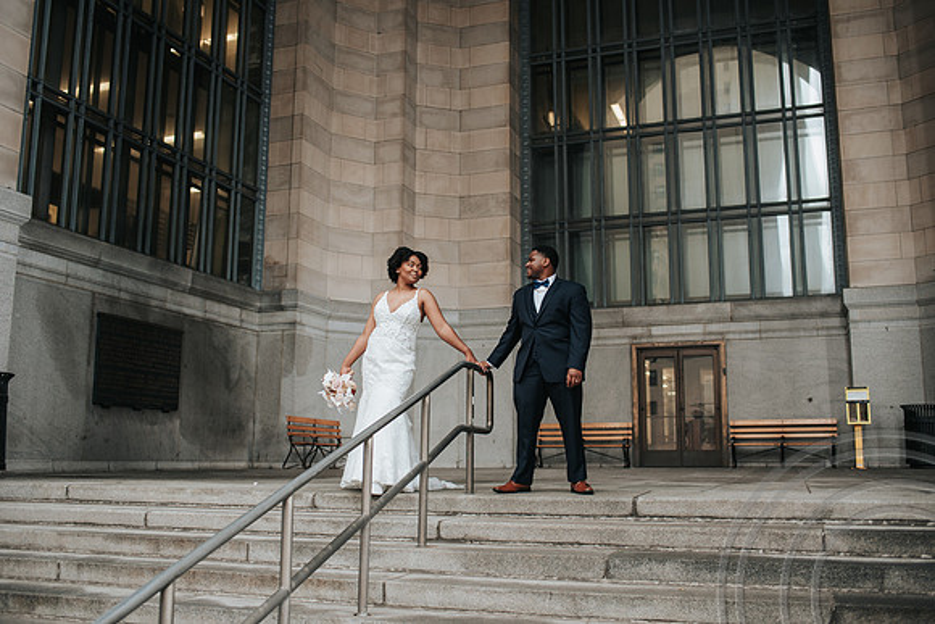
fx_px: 909
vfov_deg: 37.9
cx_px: 468
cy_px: 312
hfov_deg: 54.4
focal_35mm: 35
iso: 250
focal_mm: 35
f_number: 2.8
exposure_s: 1/125
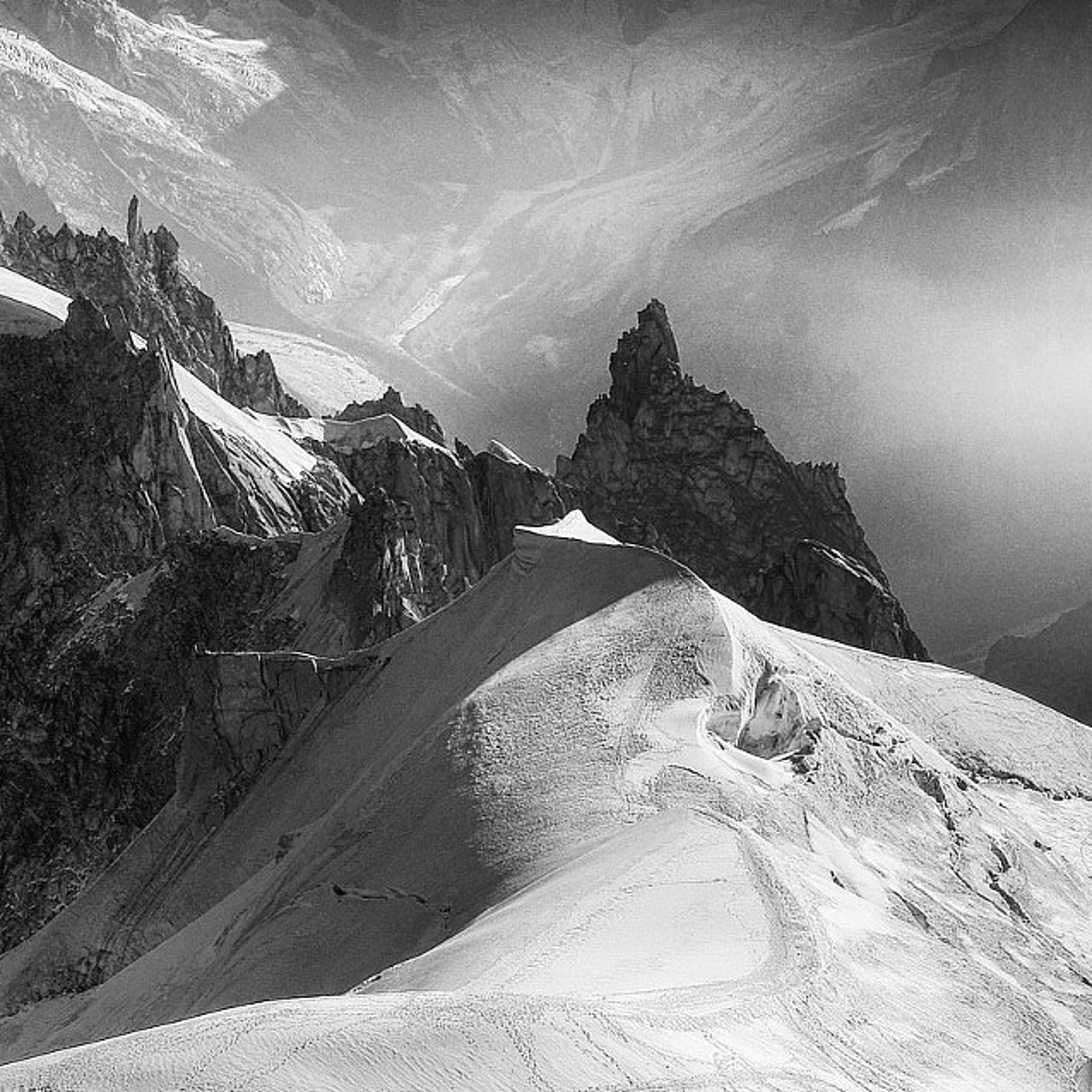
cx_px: 798
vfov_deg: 15.7
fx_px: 3962
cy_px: 415
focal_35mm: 111
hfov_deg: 15.6
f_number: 9.5
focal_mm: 35
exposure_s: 1/500
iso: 200
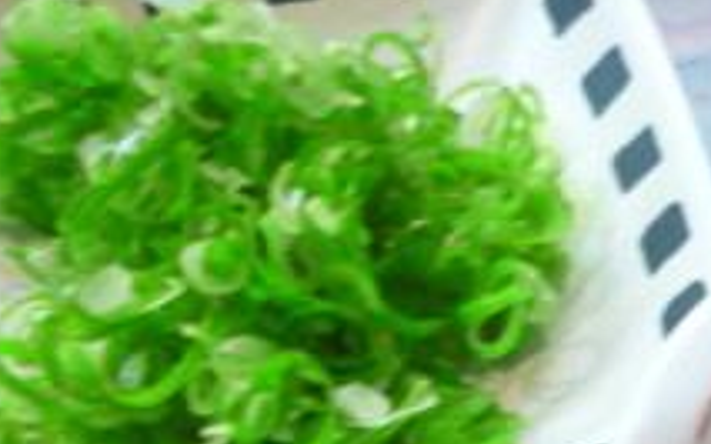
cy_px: 621
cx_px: 748
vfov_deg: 12.0
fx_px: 2034
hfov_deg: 19.1
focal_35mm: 105
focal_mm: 5.5
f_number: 2.8
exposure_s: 1/25
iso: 400
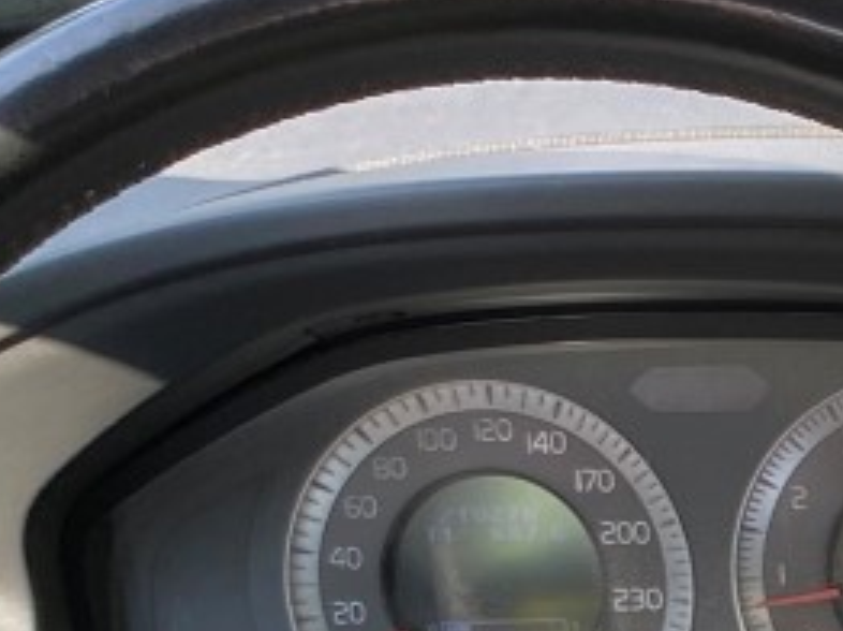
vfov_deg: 9.6
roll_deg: +0.4
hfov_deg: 13.1
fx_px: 3479
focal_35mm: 143
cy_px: 1304
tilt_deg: -32.1
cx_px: 1236
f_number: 1.8
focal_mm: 4.25
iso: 40
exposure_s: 1/121
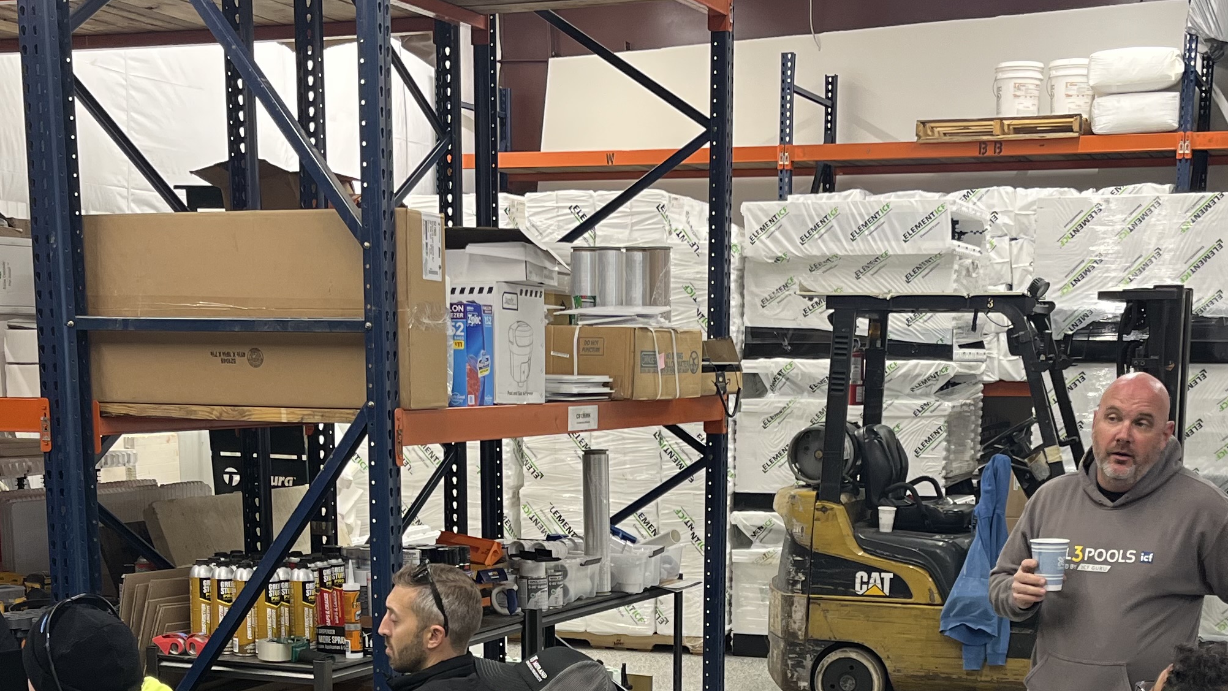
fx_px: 1856
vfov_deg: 20.3
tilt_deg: -11.1
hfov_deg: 36.5
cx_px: 705
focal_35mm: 57
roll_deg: +0.2
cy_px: 730
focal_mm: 5.1
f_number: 1.6
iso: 125
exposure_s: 1/120
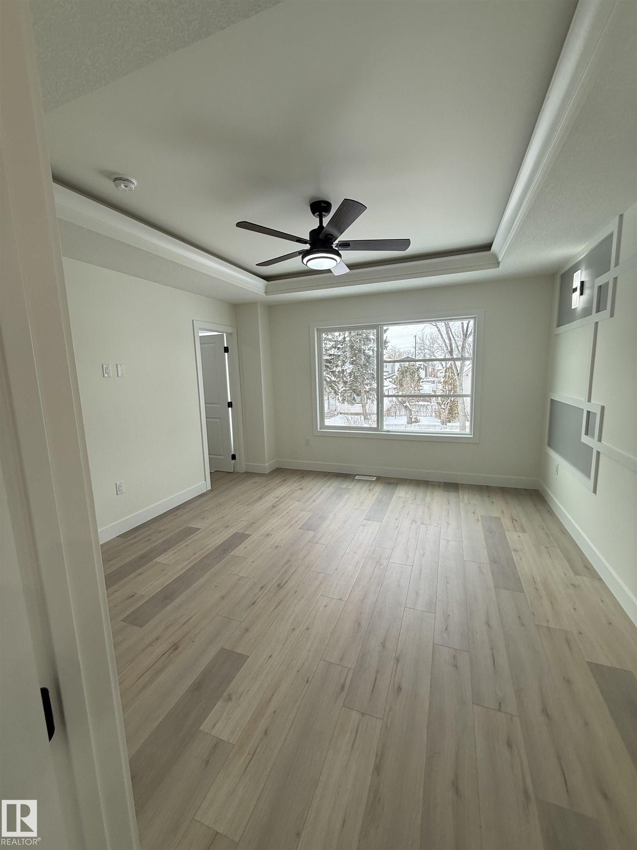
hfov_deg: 85.7
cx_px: 318
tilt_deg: -5.9
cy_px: 425
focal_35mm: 14
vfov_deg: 102.1
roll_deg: +0.5
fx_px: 344
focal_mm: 2.22
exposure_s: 1/138
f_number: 2.2
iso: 50
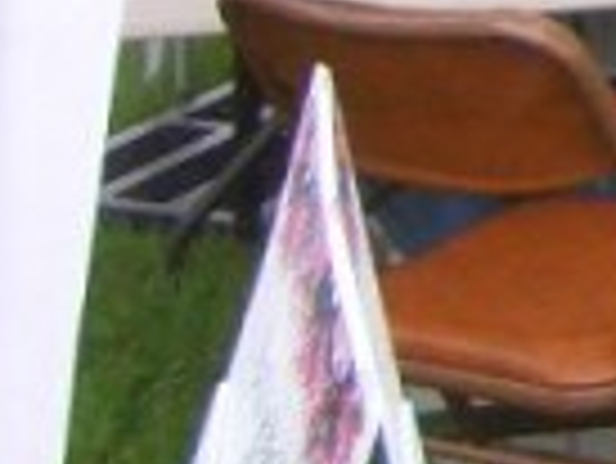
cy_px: -428
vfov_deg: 7.1
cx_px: 1727
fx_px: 3633
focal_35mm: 204
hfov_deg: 8.4
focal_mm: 5.8
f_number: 2.6
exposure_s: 1/100
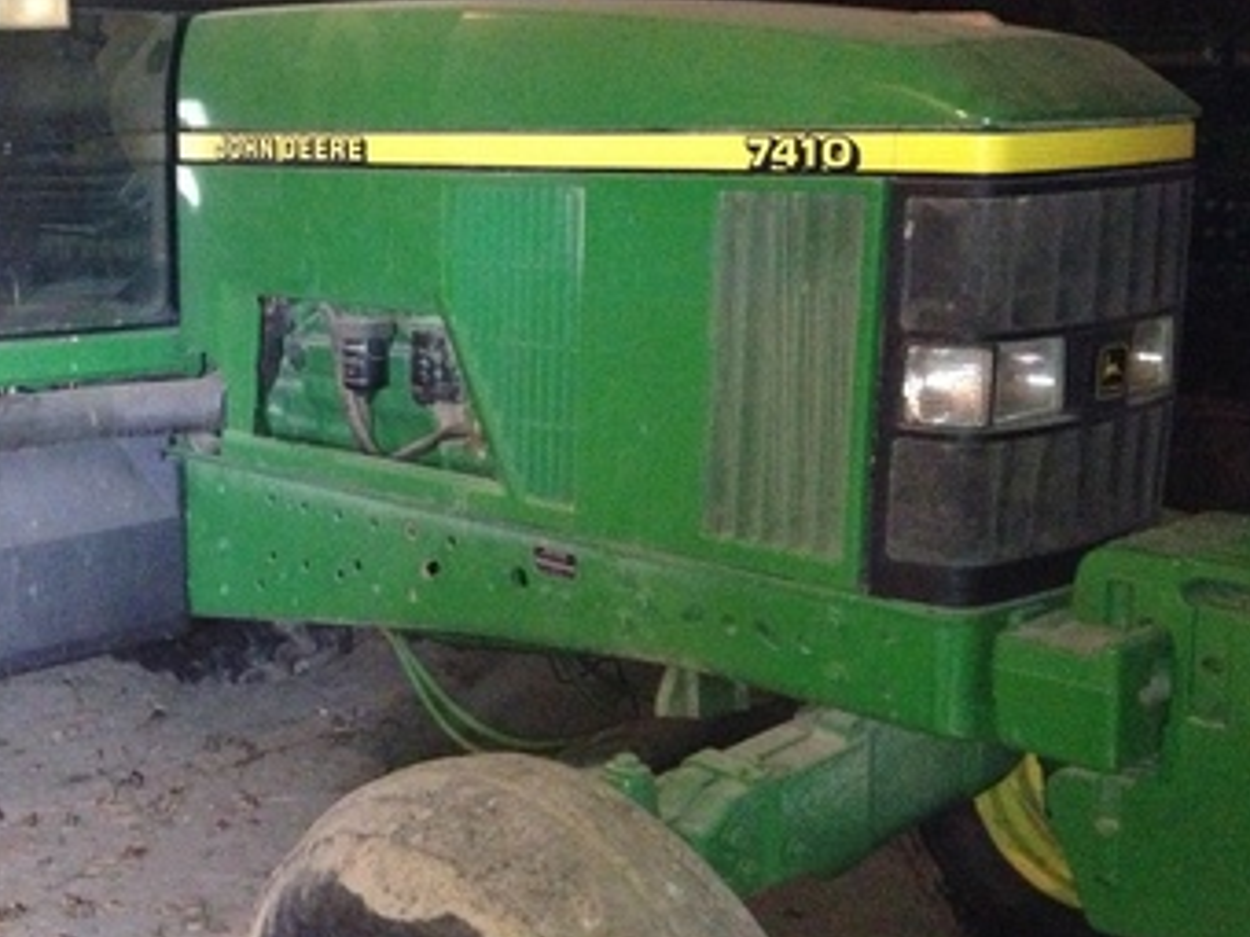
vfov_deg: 26.0
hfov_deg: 33.9
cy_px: 327
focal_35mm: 56
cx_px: 371
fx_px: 2022
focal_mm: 4.28
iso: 800
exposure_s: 1/16
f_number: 2.4
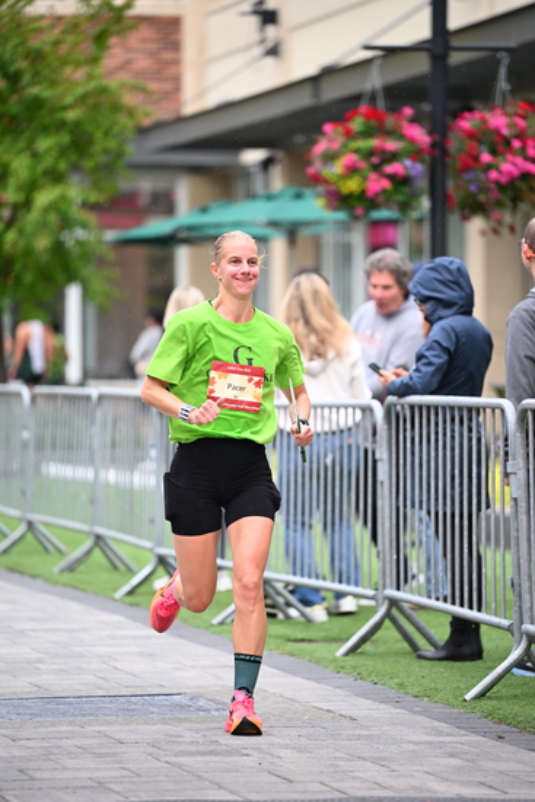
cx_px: 268
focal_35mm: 175
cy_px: 401
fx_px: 3898
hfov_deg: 7.9
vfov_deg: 11.7
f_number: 2.8
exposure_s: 1/1250
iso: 1250
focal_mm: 175
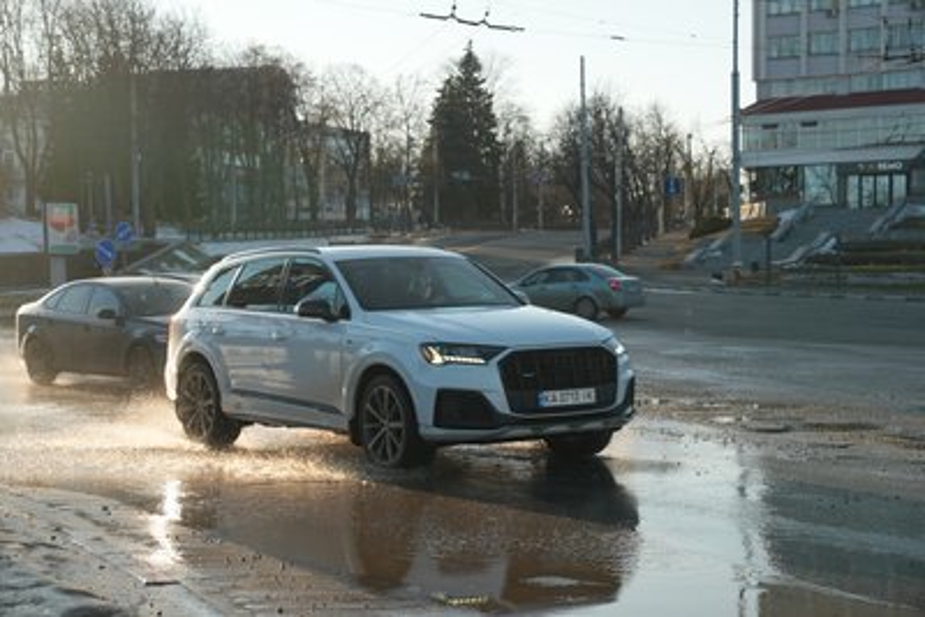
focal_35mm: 70
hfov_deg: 28.8
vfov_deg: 19.5
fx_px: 1799
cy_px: 308
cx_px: 462
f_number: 5.6
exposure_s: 1/200
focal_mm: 70
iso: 250
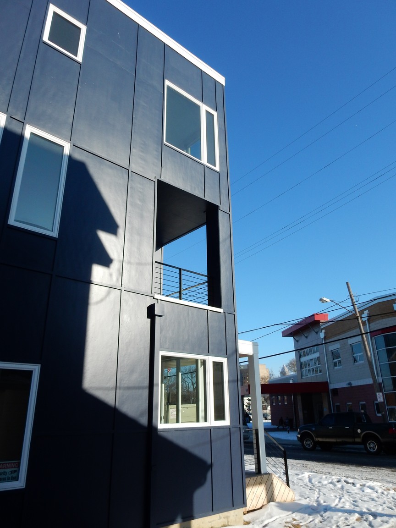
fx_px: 381
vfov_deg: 69.4
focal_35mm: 25
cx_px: 198
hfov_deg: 54.9
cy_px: 264
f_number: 3.7
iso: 125
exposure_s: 1/1250
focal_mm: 4.5
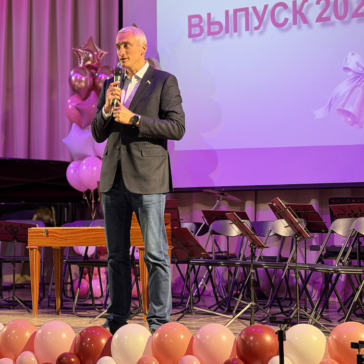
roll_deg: +0.4
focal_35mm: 84
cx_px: 77
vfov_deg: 20.6
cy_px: 116
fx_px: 999
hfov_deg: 20.4
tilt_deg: +6.9
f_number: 1.78
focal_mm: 6.76
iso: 200
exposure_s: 1/59
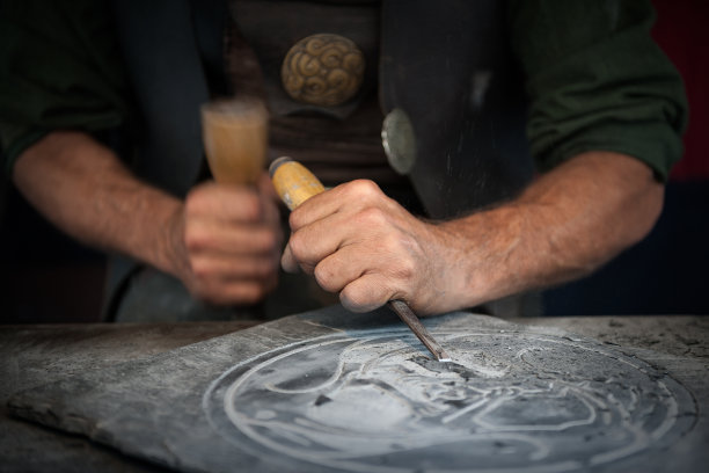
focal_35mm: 60
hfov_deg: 33.4
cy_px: 236
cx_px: 354
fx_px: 1182
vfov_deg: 22.6
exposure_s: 1/60
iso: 200
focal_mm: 60
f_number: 2.8
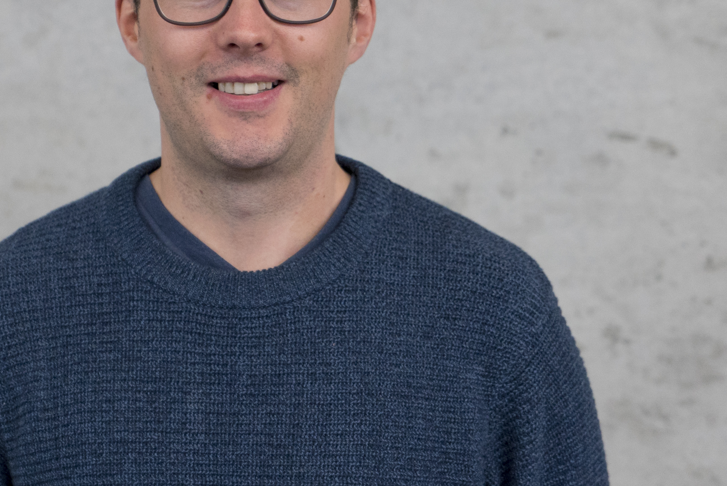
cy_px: 142
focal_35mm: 112
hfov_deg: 18.2
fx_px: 2263
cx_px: 218
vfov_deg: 12.2
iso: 3200
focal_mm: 68
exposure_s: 1/160
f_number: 4
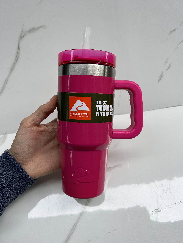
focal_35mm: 26
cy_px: 122
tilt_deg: -61.2
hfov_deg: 53.1
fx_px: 183
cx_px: 92
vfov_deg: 67.3
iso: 50
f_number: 1.5
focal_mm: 5.7
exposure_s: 1/1000
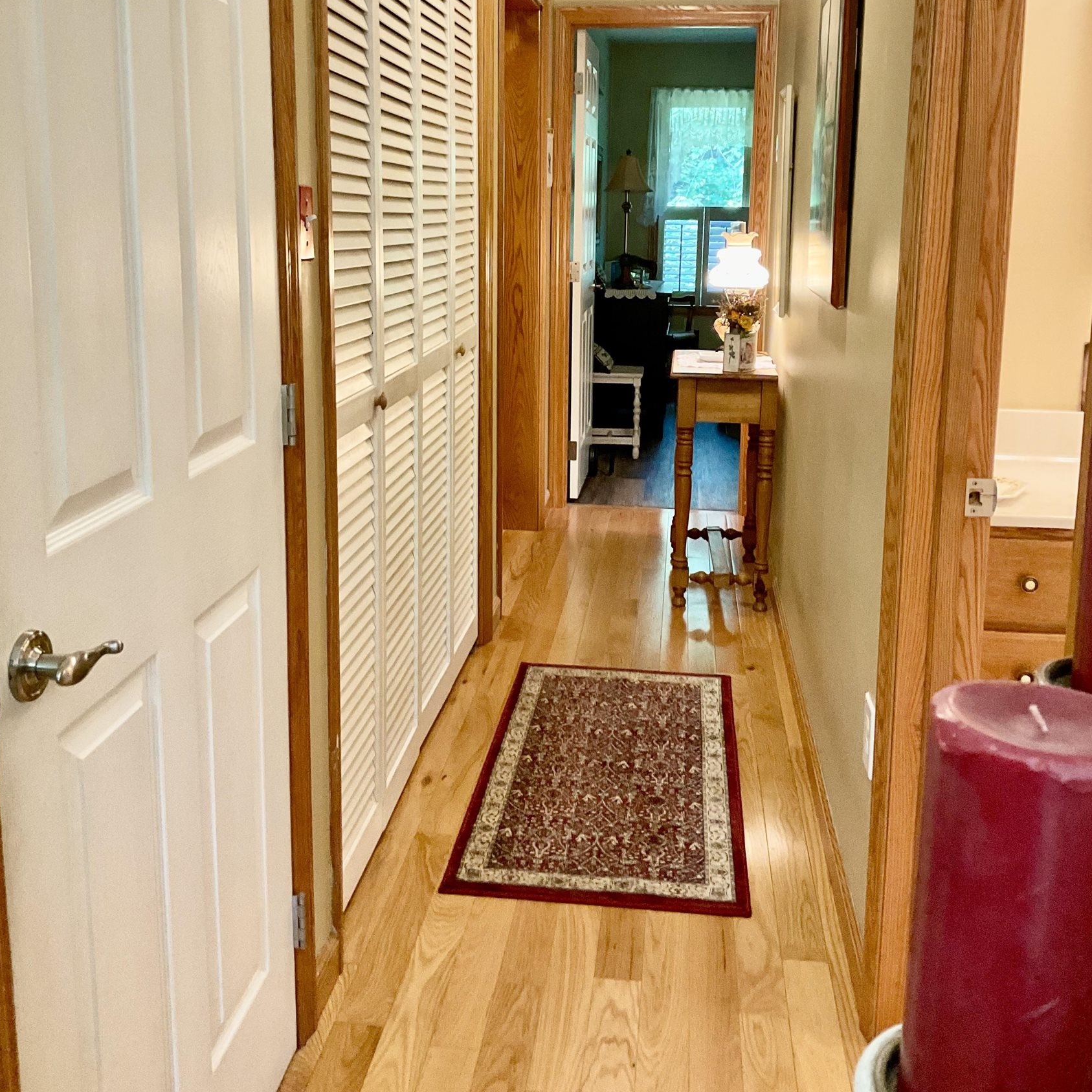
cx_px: 544
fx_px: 1249
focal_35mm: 35
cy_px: 408
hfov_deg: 47.2
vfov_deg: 46.8
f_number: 1.8
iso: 200
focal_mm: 3
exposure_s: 1/60
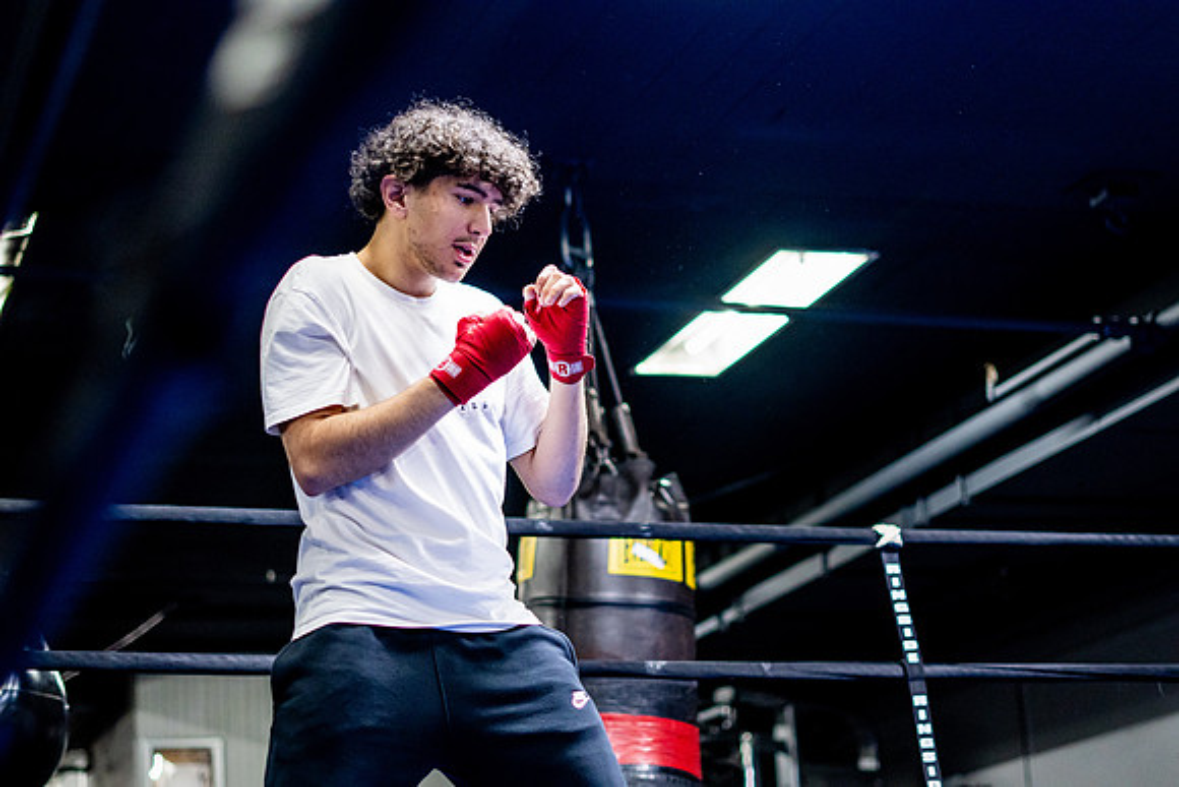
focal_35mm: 75
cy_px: 394
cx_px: 590
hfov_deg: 27.0
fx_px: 2457
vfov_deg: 18.2
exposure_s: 1/500
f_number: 1.8
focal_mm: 50
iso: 2000
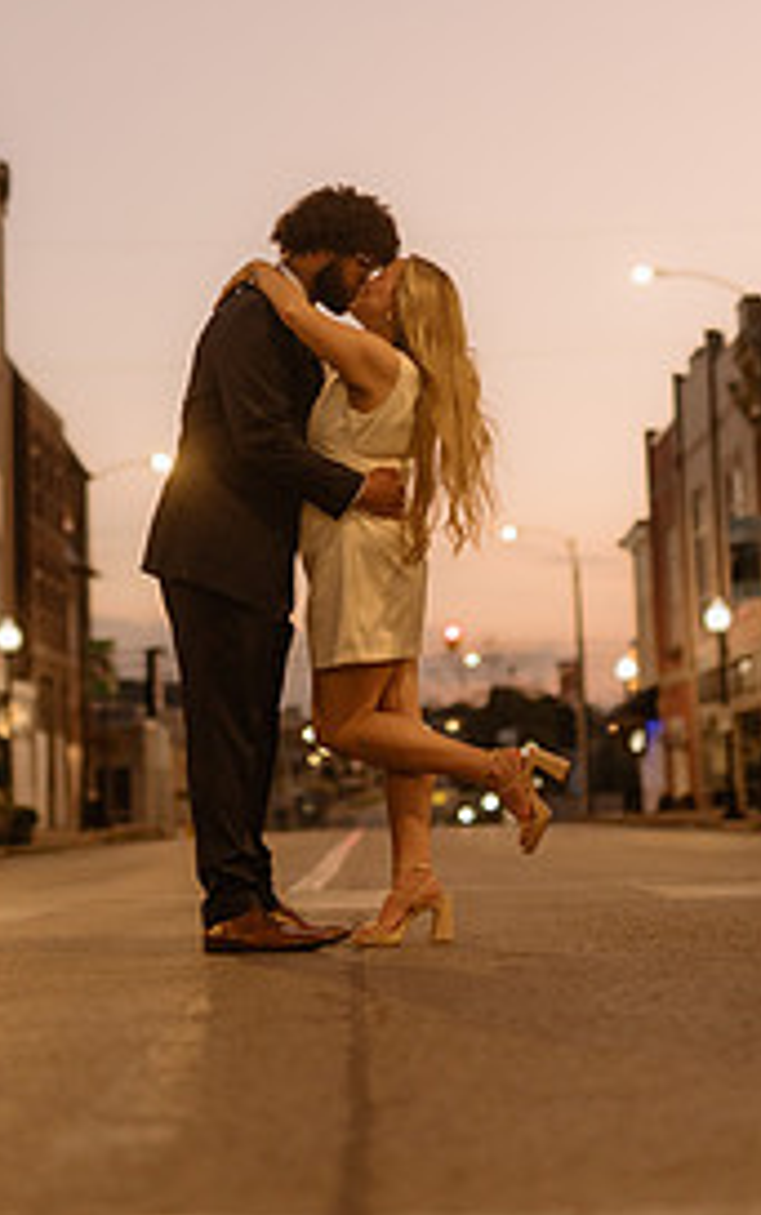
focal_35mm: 84
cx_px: 329
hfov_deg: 15.6
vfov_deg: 24.5
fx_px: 2783
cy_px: 387
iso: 1000
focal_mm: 50
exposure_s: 1/800
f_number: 1.4
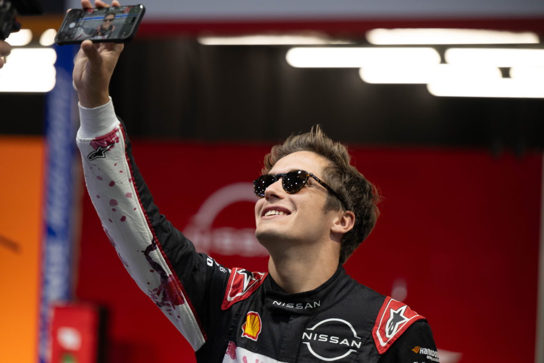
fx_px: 1889
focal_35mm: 125
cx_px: 272
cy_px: 182
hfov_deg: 16.4
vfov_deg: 11.0
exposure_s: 1/500
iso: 1000
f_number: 2.8
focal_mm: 125
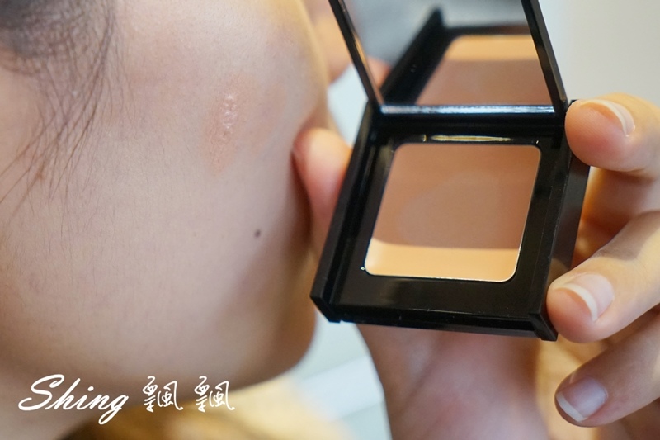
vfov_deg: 25.0
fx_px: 990
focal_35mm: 54
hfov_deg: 36.9
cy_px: 220
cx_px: 330
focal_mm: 54
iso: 1600
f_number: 4
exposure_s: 1/50
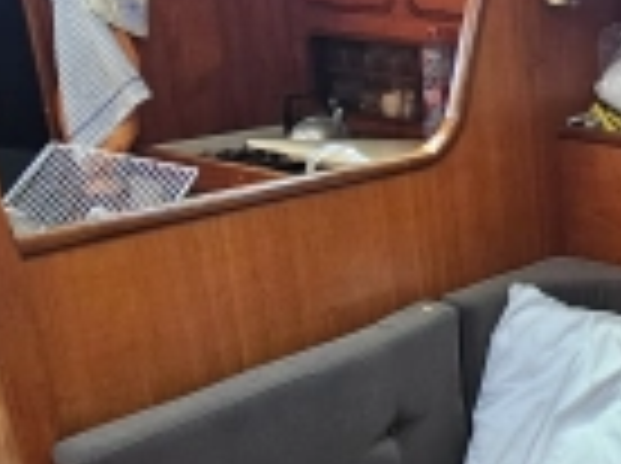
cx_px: 824
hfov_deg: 29.2
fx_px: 931
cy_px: 300
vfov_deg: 27.8
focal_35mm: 52
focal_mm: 2.2
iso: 160
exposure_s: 1/70.8
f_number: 2.2
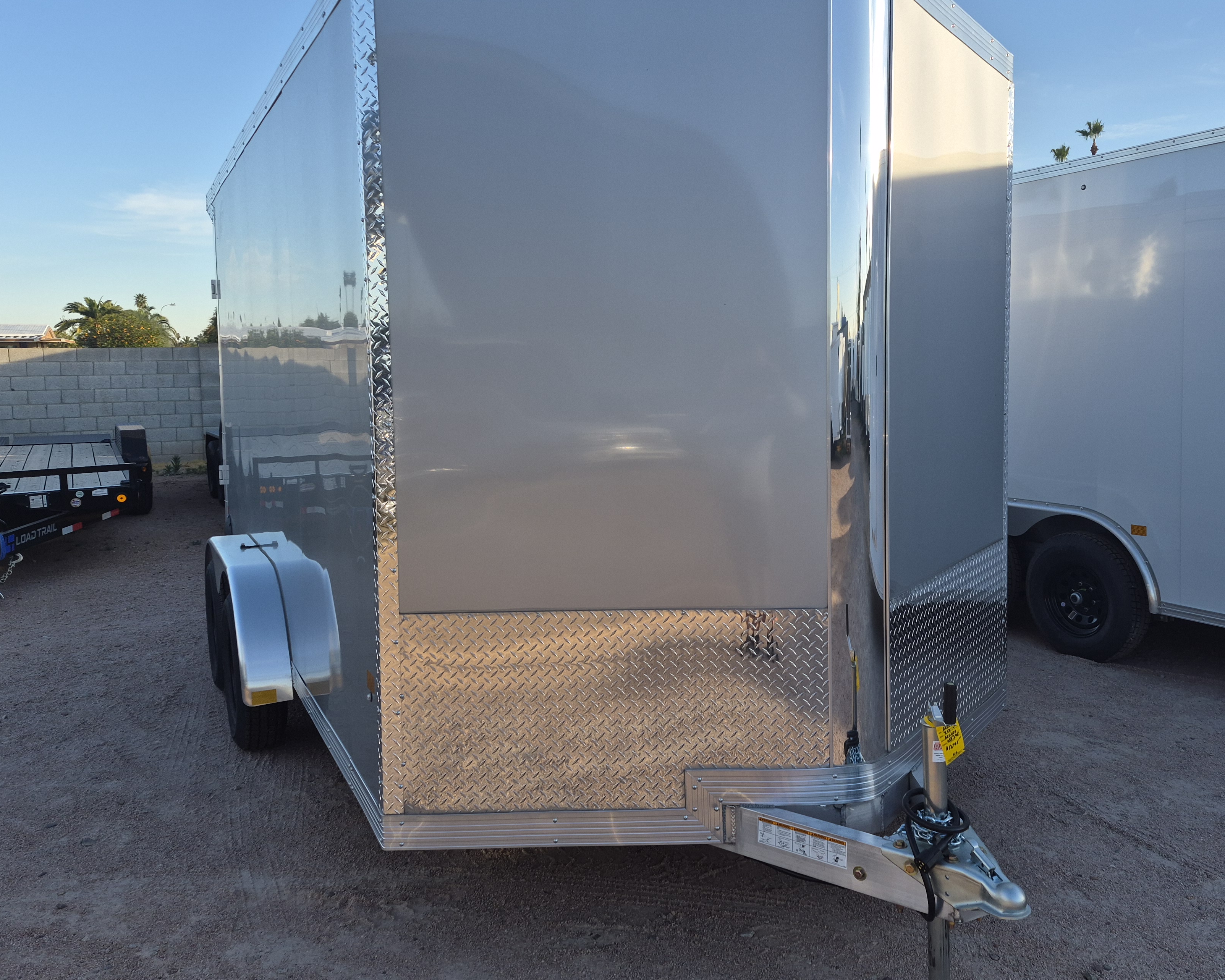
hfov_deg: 61.9
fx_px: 1015
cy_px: 434
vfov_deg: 51.4
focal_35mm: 28
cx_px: 707
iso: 80
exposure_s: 1/2136
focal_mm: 5.4
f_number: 1.8
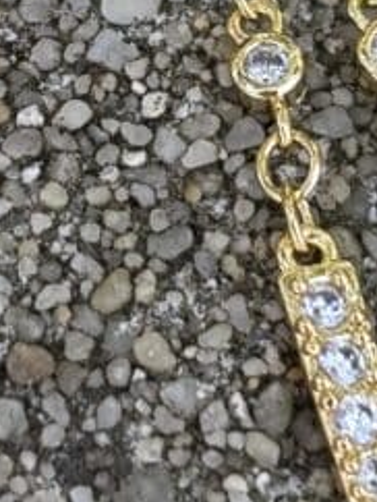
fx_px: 3189
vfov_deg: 8.9
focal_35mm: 220
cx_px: -19
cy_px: -56
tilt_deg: -59.6
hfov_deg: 6.7
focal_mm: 5.96
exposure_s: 1/466
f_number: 1.6
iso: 32
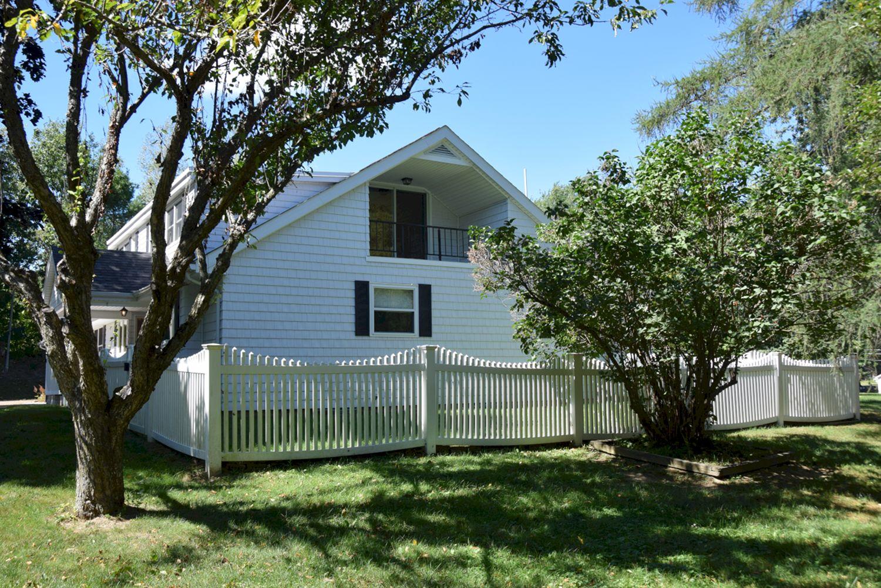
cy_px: 294
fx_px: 808
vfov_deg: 40.0
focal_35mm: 33
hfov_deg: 57.2
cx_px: 440
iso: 220
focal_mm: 22
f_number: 8
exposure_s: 1/250
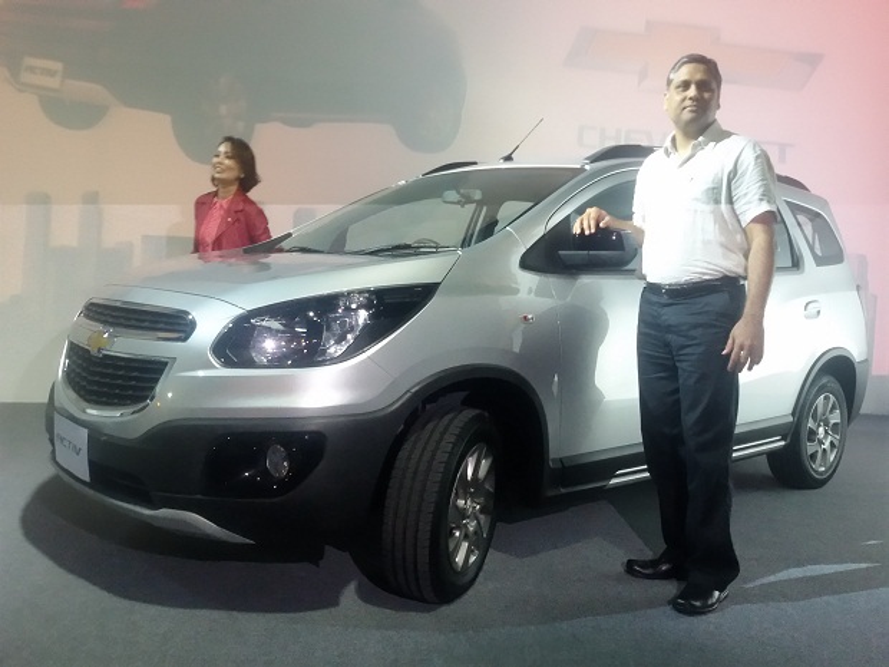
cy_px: 334
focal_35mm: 32
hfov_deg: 56.8
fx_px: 822
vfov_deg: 44.2
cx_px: 444
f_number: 2.4
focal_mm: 2.93
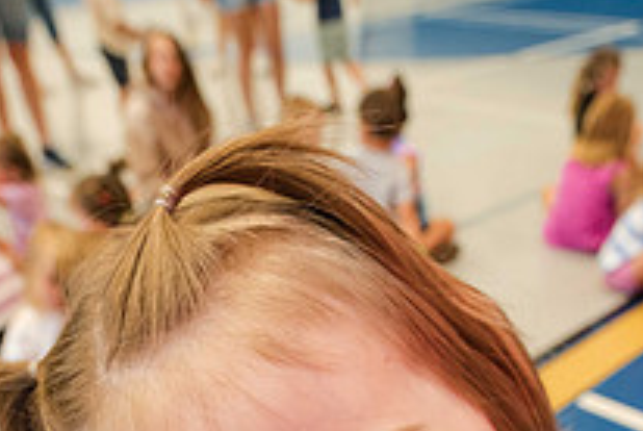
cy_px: 531
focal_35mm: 42
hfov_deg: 46.3
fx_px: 751
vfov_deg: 27.7
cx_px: 355
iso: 3200
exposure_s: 1/60
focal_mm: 14
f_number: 4
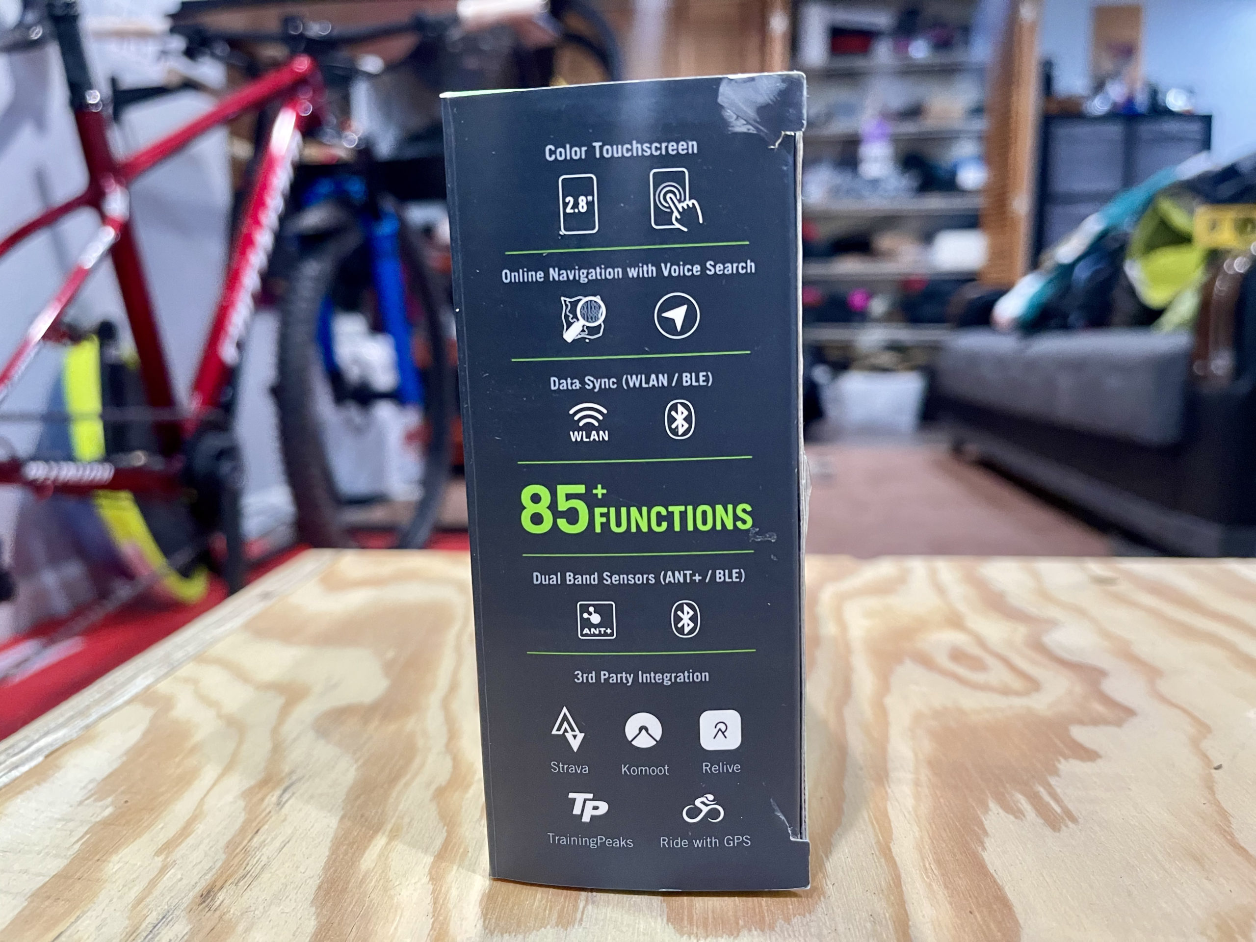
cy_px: 471
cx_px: 628
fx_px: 943
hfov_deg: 67.3
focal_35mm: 26
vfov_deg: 53.1
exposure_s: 1/60
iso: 320
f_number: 1.6
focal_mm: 5.1
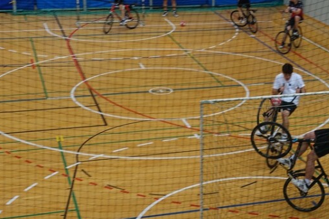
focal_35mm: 74
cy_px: 137
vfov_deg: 18.4
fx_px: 676
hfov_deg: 27.1
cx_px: 233
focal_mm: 13.53
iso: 125
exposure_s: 1/80
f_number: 3.5
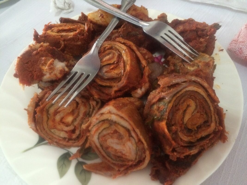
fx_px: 207
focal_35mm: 29
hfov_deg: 61.7
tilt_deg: -55.2
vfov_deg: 48.2
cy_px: 92
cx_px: 124
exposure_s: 1/15
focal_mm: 4.15
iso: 320
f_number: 2.2
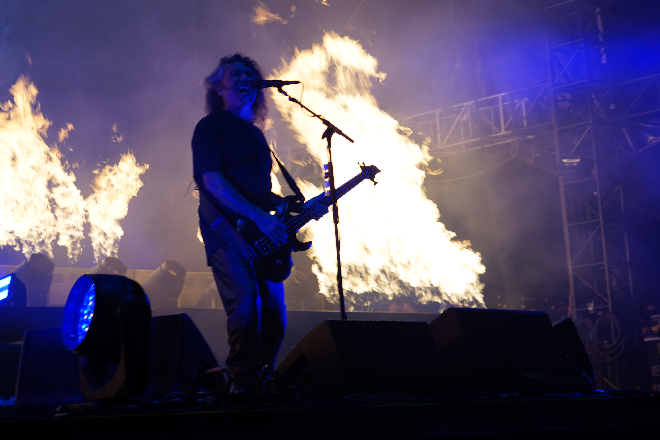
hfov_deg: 25.3
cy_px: 145
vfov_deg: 17.0
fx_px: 1467
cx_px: 285
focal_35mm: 80
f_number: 5
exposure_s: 1/100
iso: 100
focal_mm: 58
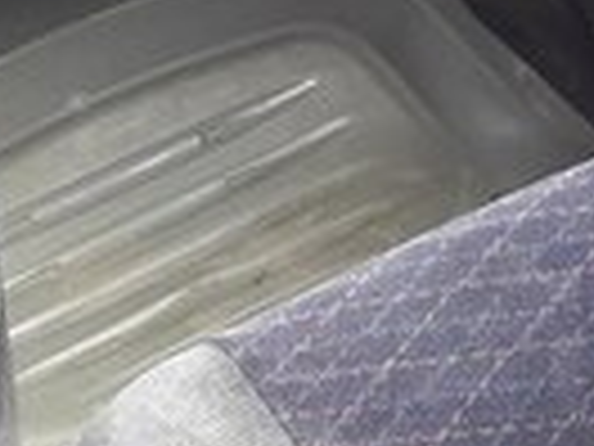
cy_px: -209
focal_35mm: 140
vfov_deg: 10.3
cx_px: 630
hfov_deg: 13.8
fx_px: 2402
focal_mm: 3.7
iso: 50
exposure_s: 1/33
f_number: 1.9
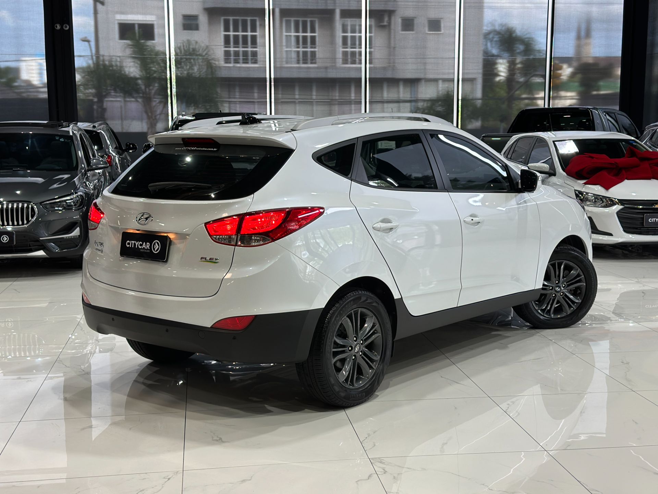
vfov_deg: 30.3
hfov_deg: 39.7
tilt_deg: -8.7
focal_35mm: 48
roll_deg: +0.5
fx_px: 912
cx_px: 329
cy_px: 247
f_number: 1.78
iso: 100
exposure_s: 1/120
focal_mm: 6.86
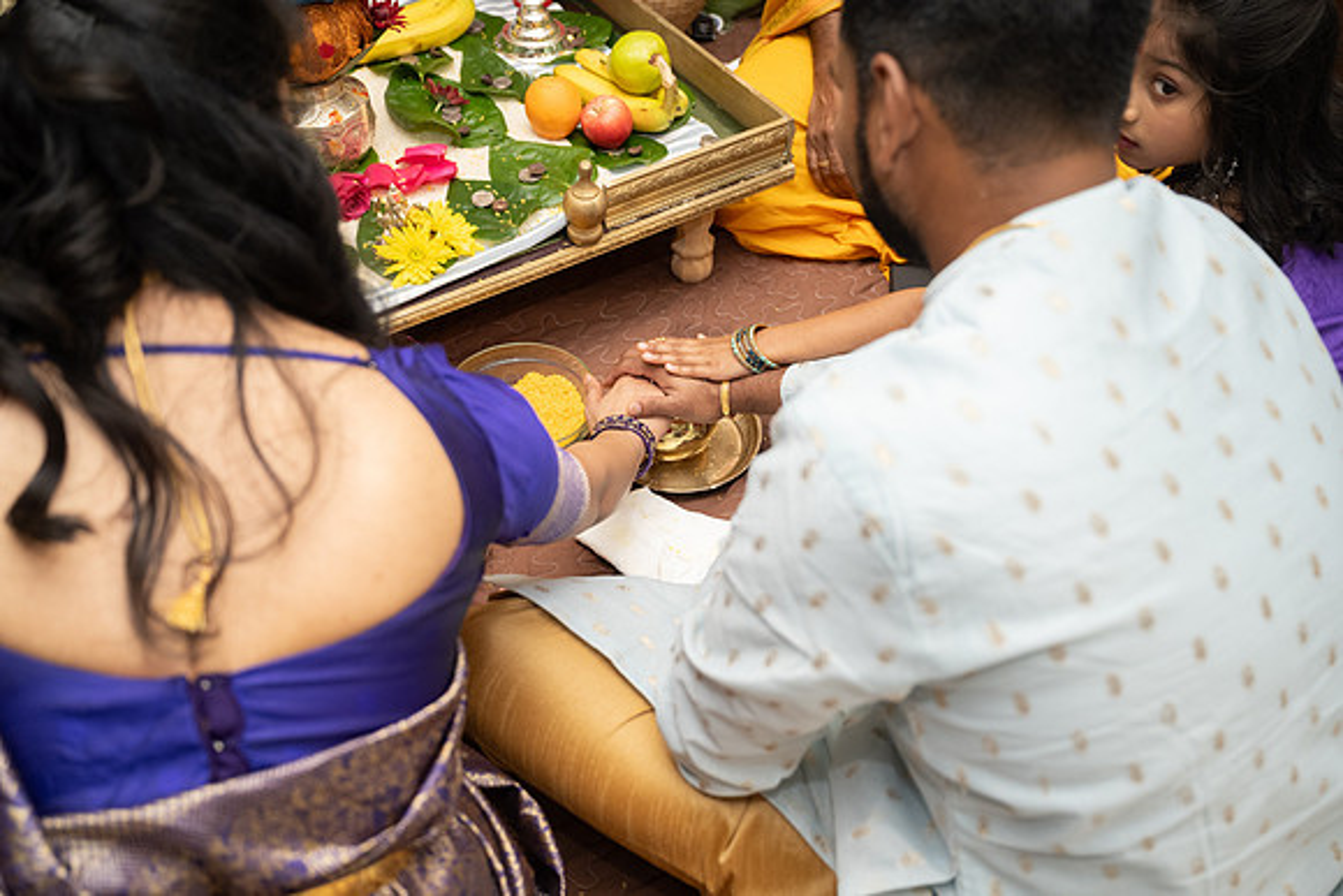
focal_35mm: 34
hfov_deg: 55.1
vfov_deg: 38.4
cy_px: 448
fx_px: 1287
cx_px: 672
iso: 1000
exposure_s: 1/160
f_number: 3.2
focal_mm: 34.5
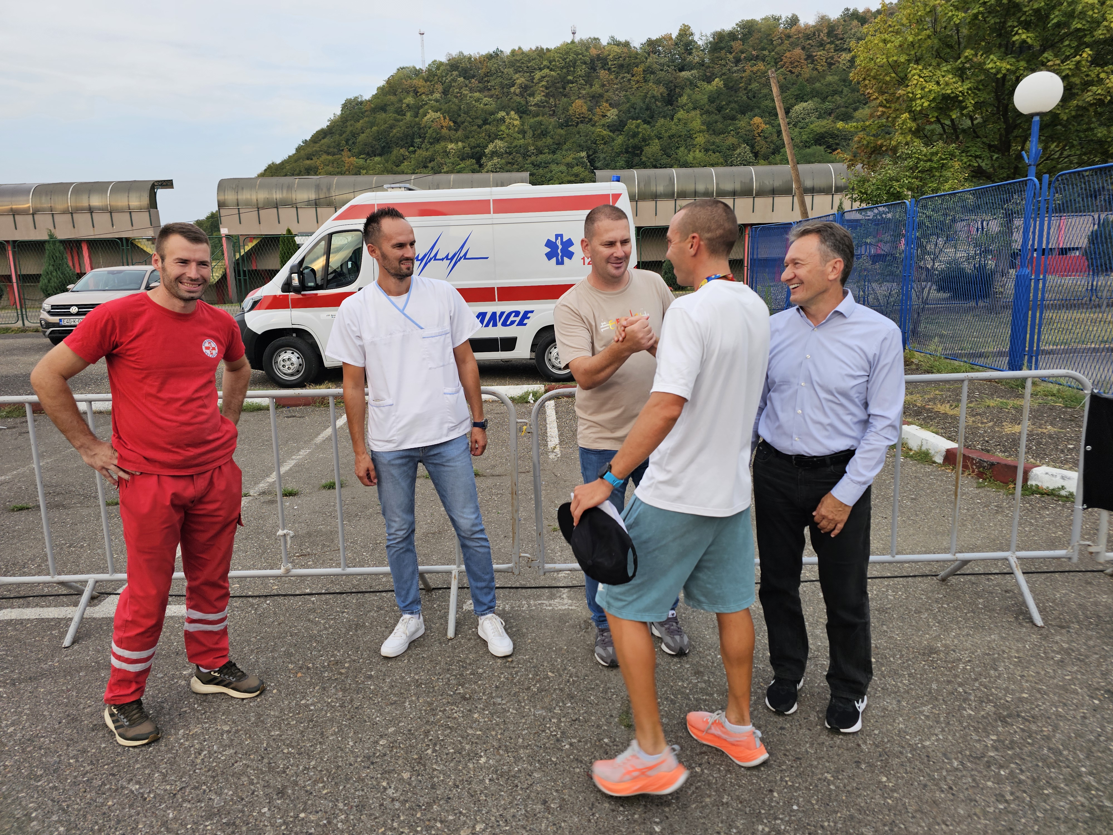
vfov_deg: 58.9
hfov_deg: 73.9
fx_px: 740
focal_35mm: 23
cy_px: 418
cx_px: 556
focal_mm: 6.3
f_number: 1.7
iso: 12
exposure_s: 1/180
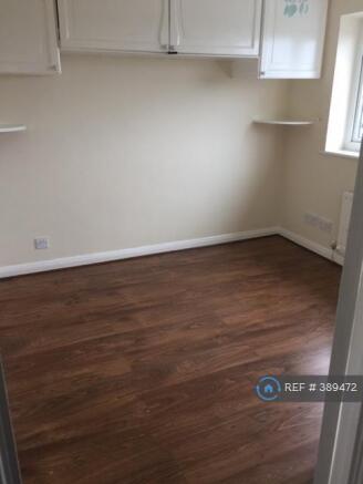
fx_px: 405
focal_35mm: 29
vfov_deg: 61.6
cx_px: 182
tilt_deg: -18.8
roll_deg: +0.5
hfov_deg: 48.2
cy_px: 242
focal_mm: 4.15
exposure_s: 1/17
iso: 80
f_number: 2.2
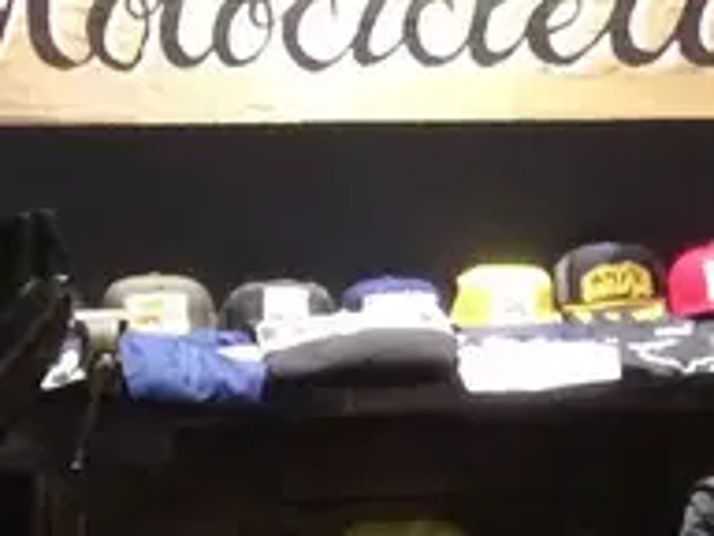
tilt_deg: -9.6
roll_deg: +0.7
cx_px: 1294
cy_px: 573
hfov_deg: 10.3
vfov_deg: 8.2
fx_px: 3733
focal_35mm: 181
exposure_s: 1/20
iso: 250
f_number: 2.2
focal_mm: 4.15
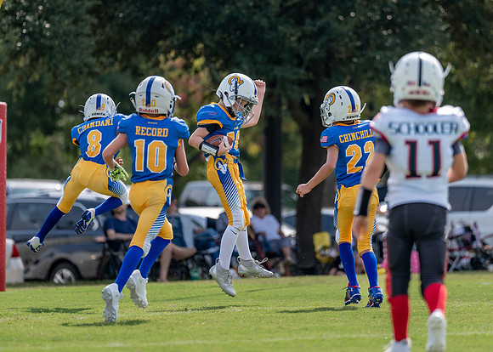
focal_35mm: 313
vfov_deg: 4.6
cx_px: 277
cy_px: 149
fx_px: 4380
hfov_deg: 6.4
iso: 100
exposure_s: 1/2000
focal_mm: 200
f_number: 2.8
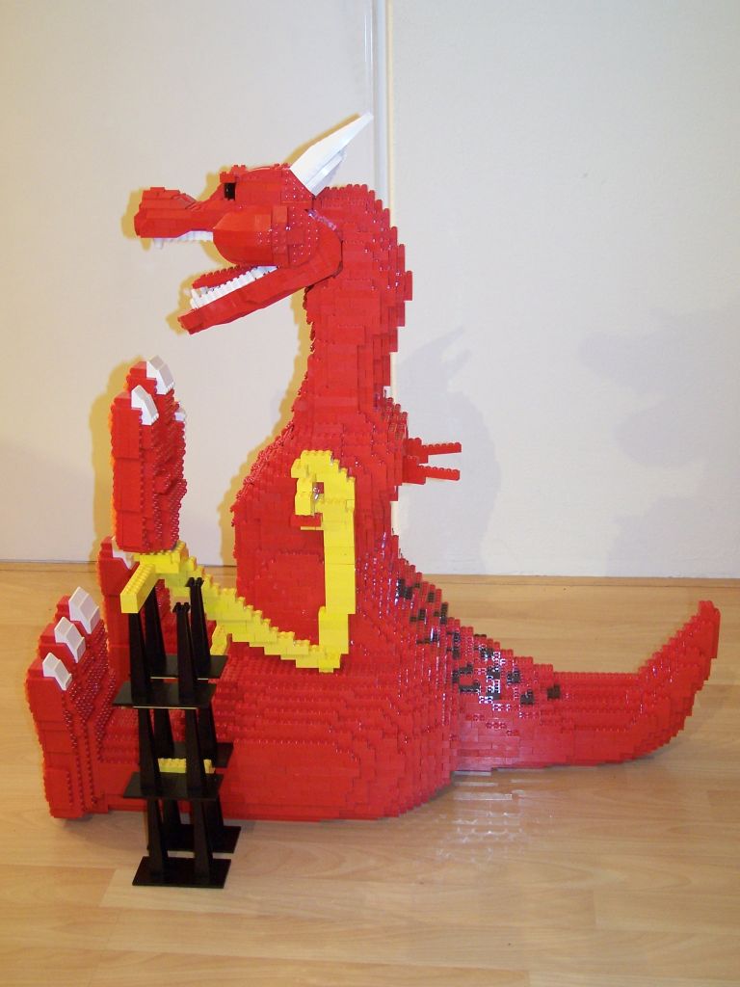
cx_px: 370
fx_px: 1226
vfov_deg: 43.9
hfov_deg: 33.6
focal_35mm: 43
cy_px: 494
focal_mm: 7.1
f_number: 2.9
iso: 140
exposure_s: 1/2
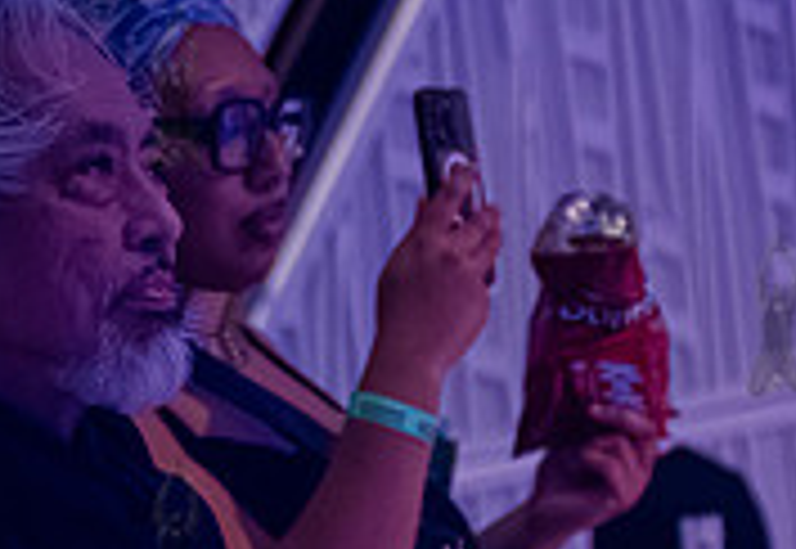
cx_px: 17
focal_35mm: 300
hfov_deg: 6.8
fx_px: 6703
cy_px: 432
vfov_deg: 4.7
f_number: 2.8
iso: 8000
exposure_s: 1/160
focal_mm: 80
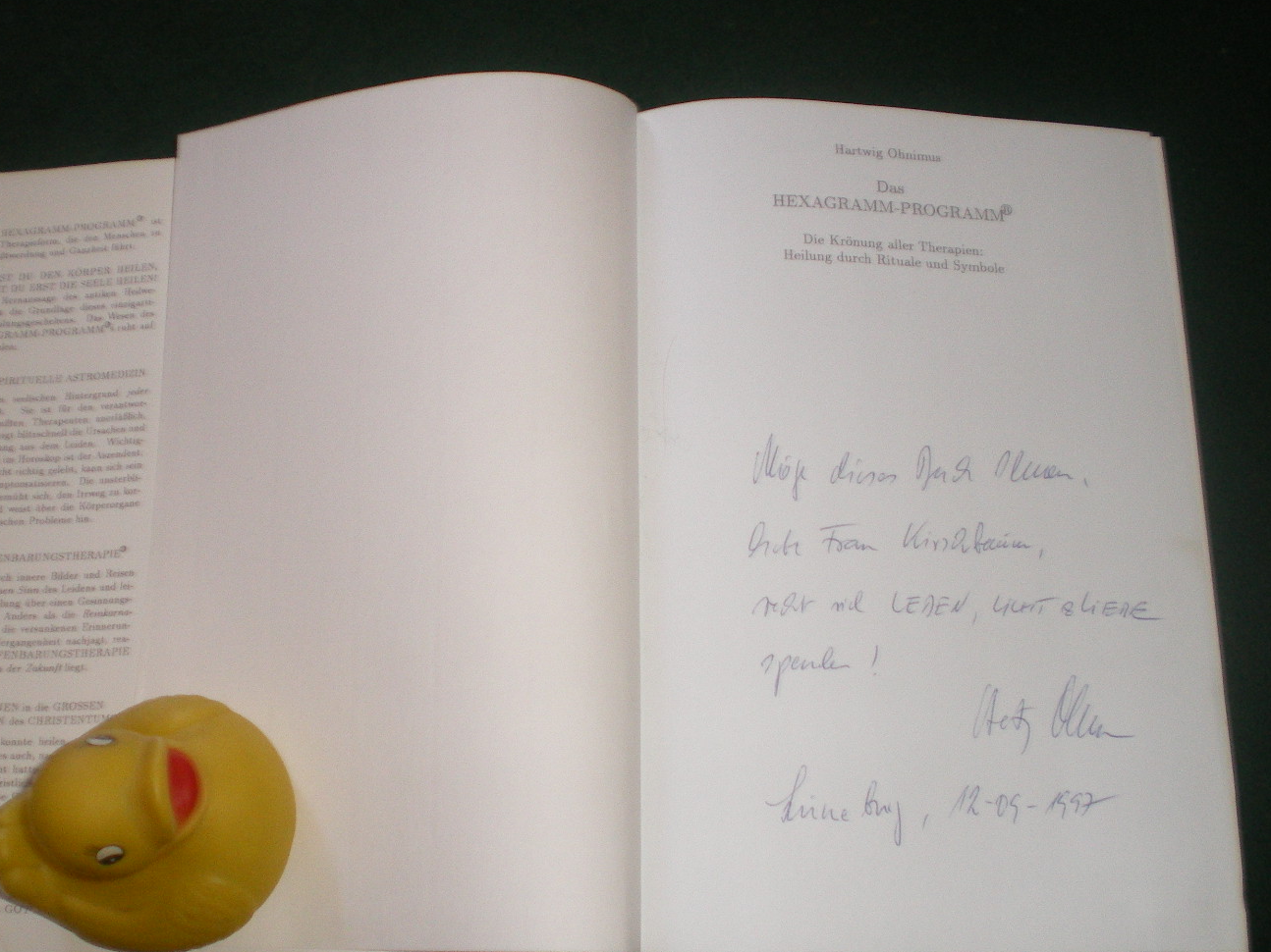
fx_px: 1725
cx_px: 582
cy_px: 488
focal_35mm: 47
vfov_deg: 30.9
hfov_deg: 40.4
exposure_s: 1/50
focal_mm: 6.3
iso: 200
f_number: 3.1
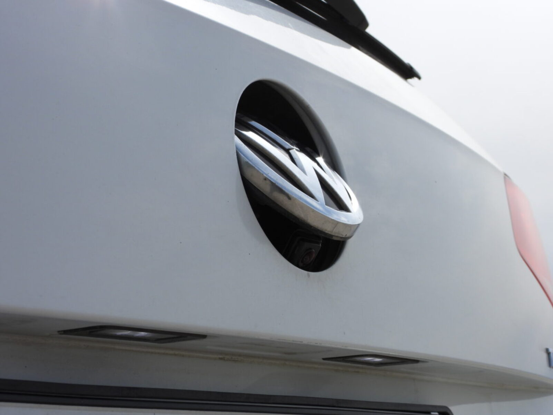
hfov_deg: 24.4
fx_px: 1278
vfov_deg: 18.4
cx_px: 276
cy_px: 208
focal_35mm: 80
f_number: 3.5
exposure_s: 1/2000
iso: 100
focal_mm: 14.4
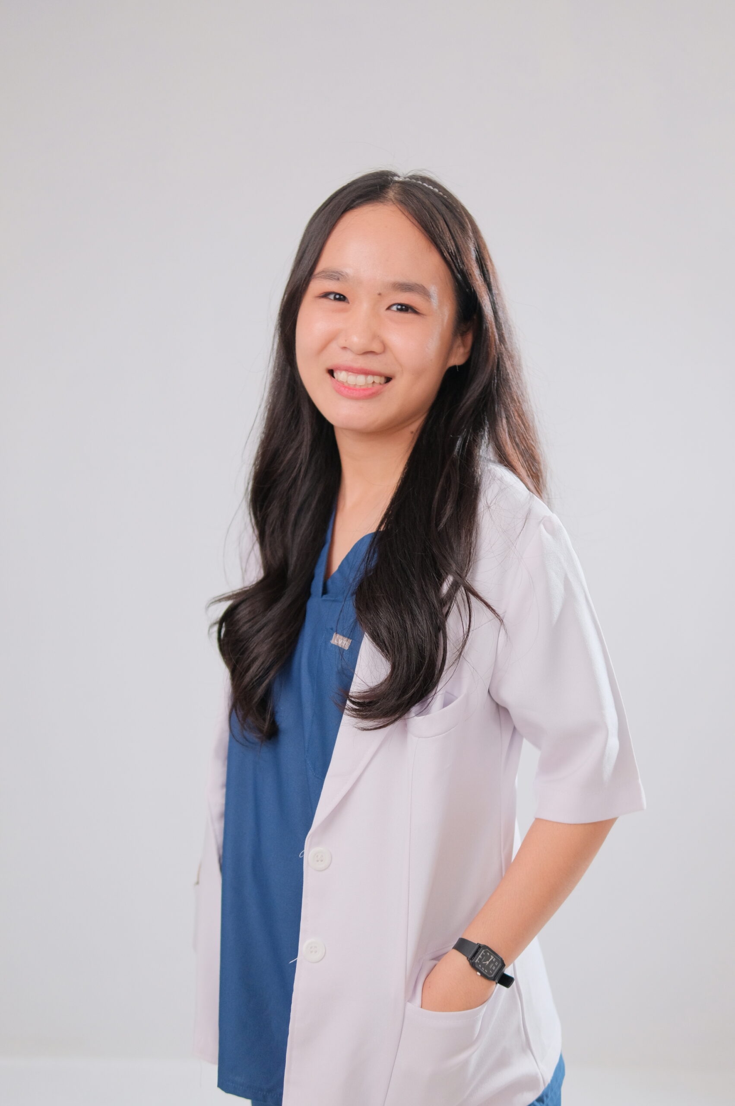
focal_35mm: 45
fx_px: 1381
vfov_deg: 43.6
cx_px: 368
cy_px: 553
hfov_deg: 29.8
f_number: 1.4
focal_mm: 30
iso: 1000
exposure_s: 1/800
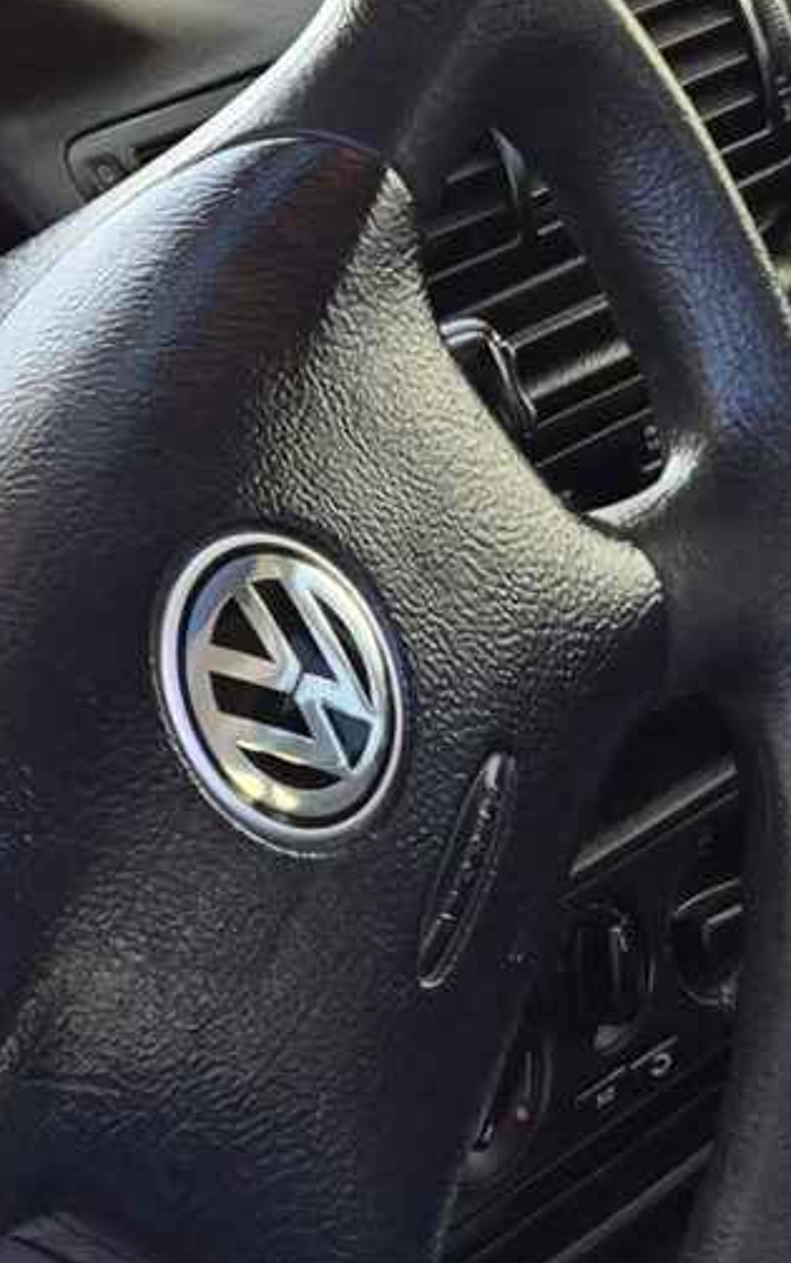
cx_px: 658
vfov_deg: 16.8
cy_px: 911
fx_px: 4271
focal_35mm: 124
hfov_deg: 10.5
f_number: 1.8
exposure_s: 1/180
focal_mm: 5.4
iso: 50
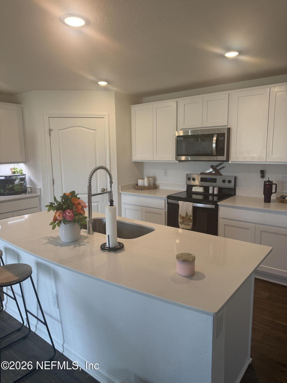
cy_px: 192
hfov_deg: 56.8
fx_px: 265
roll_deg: +1.0
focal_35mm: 24
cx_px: 144
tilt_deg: -13.2
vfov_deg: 71.6
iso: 100
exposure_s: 1/120
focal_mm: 6.76
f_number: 1.78
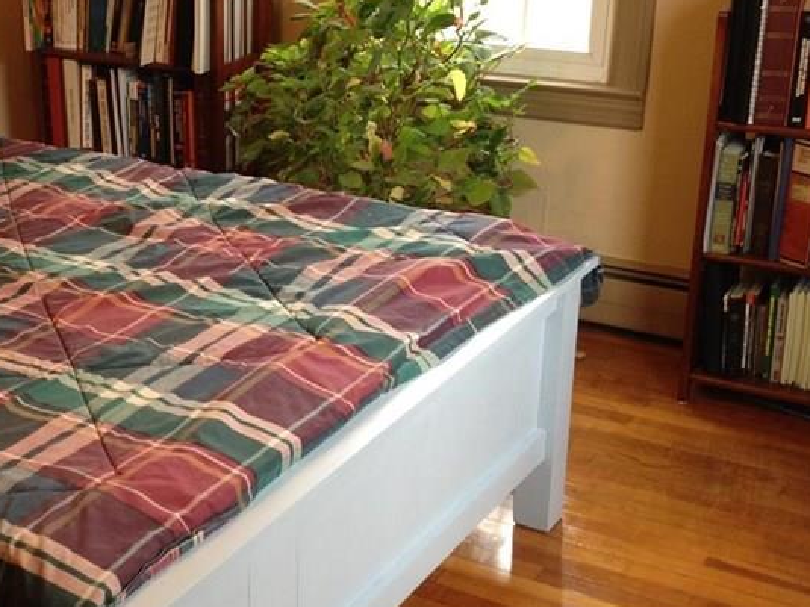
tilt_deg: -23.5
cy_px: 307
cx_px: 101
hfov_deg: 28.0
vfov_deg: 21.9
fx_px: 1567
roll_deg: +3.6
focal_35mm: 67
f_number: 2.4
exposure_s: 1/20
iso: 80
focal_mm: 4.28
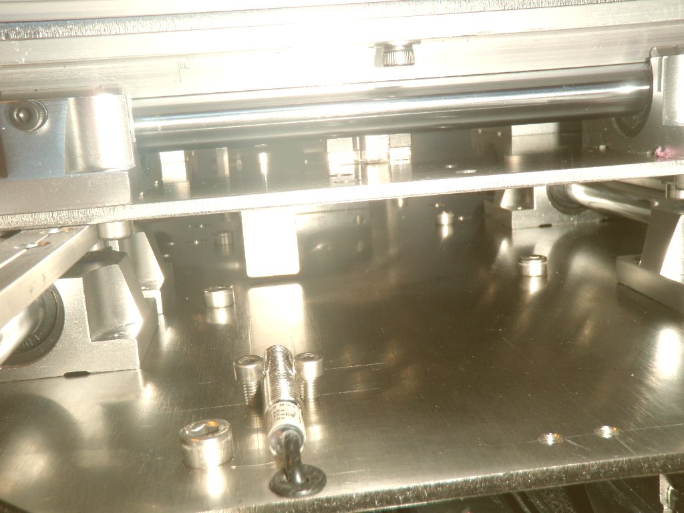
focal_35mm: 36
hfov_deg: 51.4
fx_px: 711
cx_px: 342
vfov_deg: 39.7
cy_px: 256
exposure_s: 1/40
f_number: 6.3
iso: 100
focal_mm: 6.53
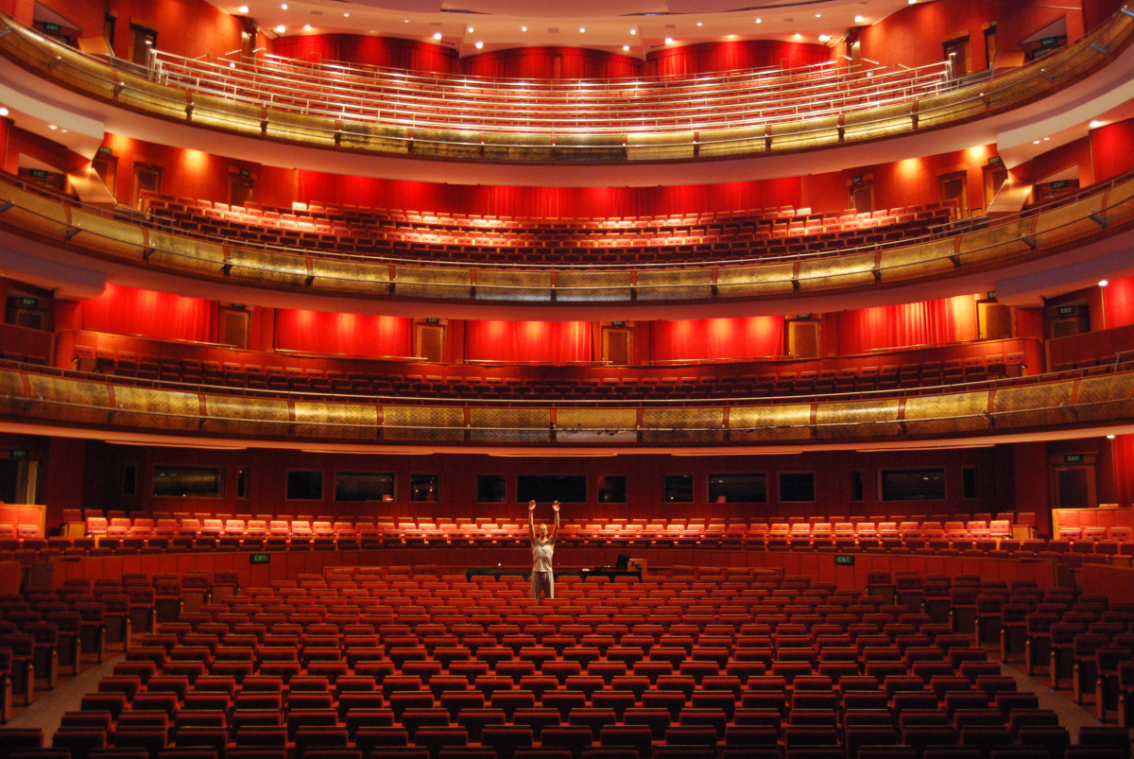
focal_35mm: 34
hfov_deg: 55.1
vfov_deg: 38.5
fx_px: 1088
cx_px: 567
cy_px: 380
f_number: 3.8
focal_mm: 23
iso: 1600
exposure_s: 1/3
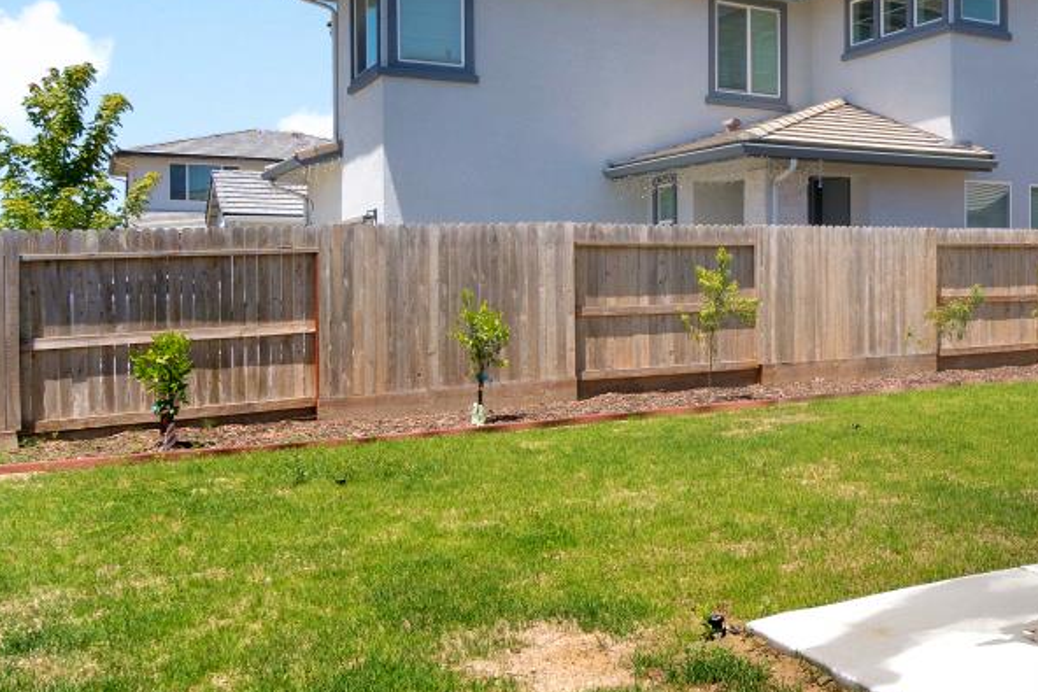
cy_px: 291
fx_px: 1096
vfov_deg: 35.0
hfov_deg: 45.9
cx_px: 933
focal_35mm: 38
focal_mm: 10
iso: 320
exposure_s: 1/1000
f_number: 8
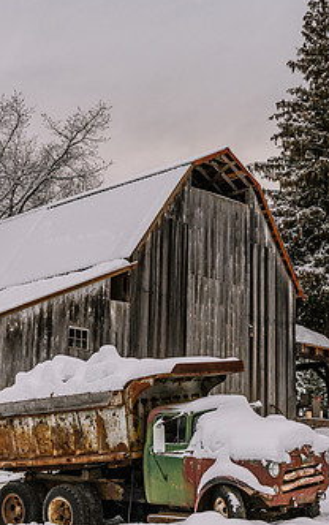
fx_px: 988
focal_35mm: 69
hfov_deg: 18.9
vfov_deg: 29.7
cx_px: 185
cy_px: 209
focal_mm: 50
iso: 800
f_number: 8
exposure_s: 1/500
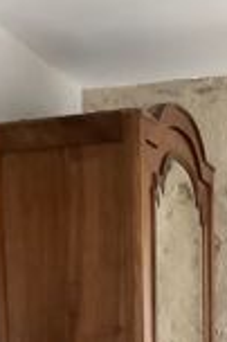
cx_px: 99
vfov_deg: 16.3
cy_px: 540
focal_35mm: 113
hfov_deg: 12.1
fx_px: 1071
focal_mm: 3.3
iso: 250
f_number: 2.4
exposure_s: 1/50
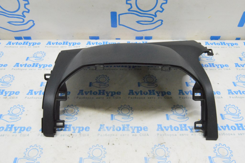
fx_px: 224
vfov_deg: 39.9
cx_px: 122
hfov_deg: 57.3
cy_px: 82
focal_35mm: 33
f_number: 20
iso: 6400
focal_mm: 22
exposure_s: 1/15
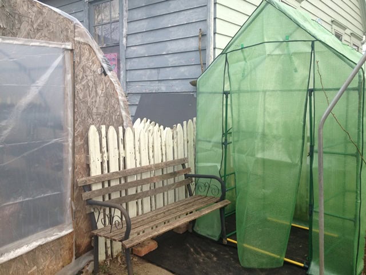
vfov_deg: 40.7
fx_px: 370
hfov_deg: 52.6
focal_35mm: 35
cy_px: 138
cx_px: 183
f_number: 2.4
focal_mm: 4.3
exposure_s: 1/227
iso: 50
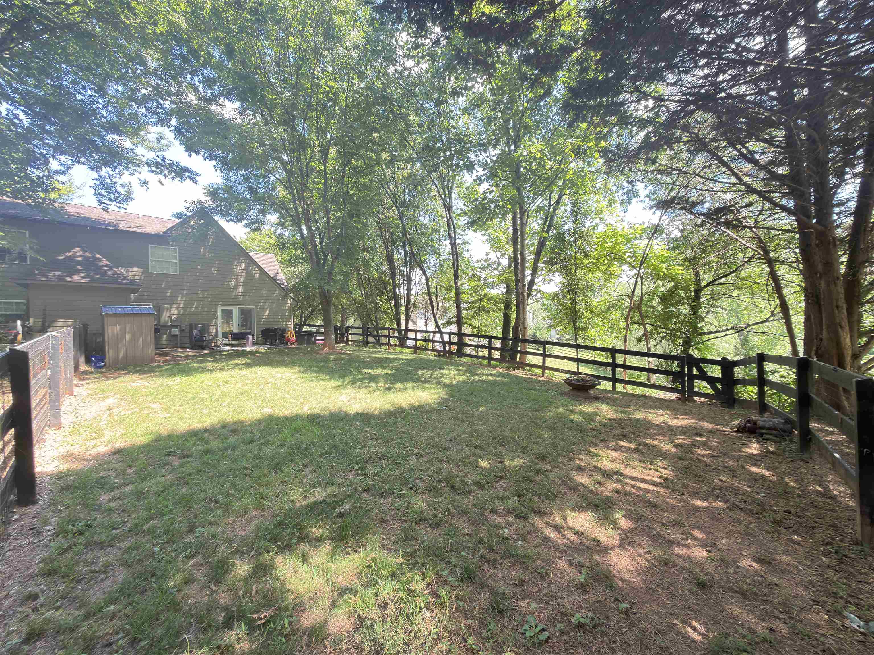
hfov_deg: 102.1
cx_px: 437
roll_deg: +1.7
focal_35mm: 14
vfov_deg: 85.7
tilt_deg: -0.4
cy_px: 328
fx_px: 353
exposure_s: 1/47
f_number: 2.2
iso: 50
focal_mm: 2.22
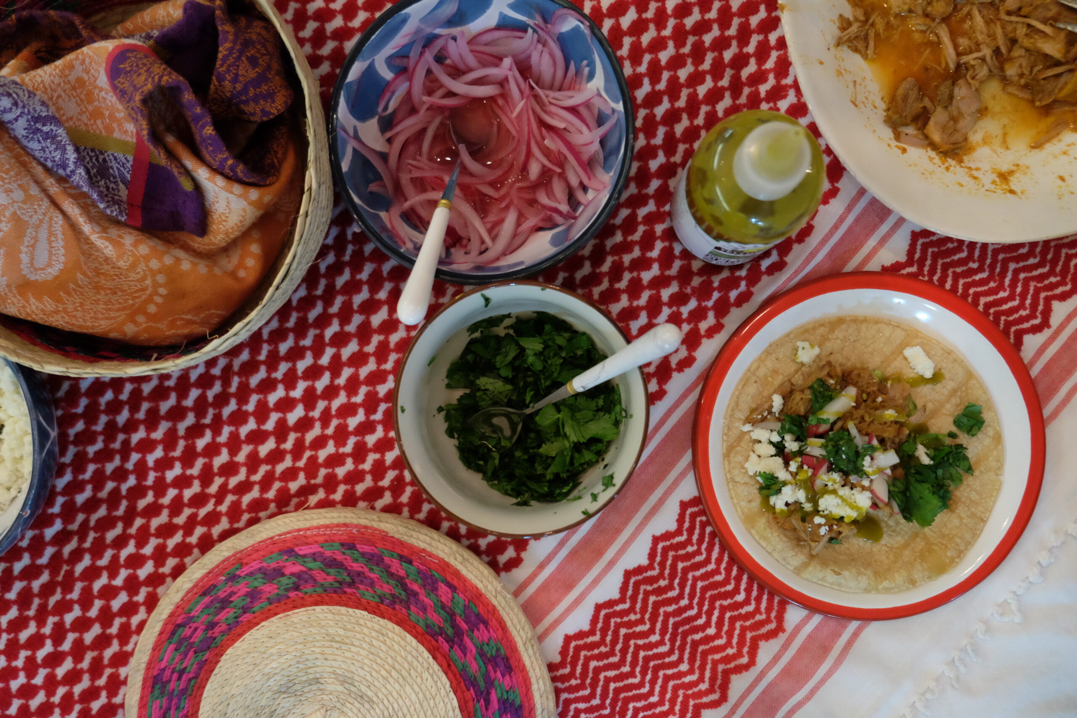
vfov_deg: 45.0
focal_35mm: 29
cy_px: 359
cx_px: 538
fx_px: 868
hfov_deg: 63.7
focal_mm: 19.6
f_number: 2.8
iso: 3200
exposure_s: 1/60
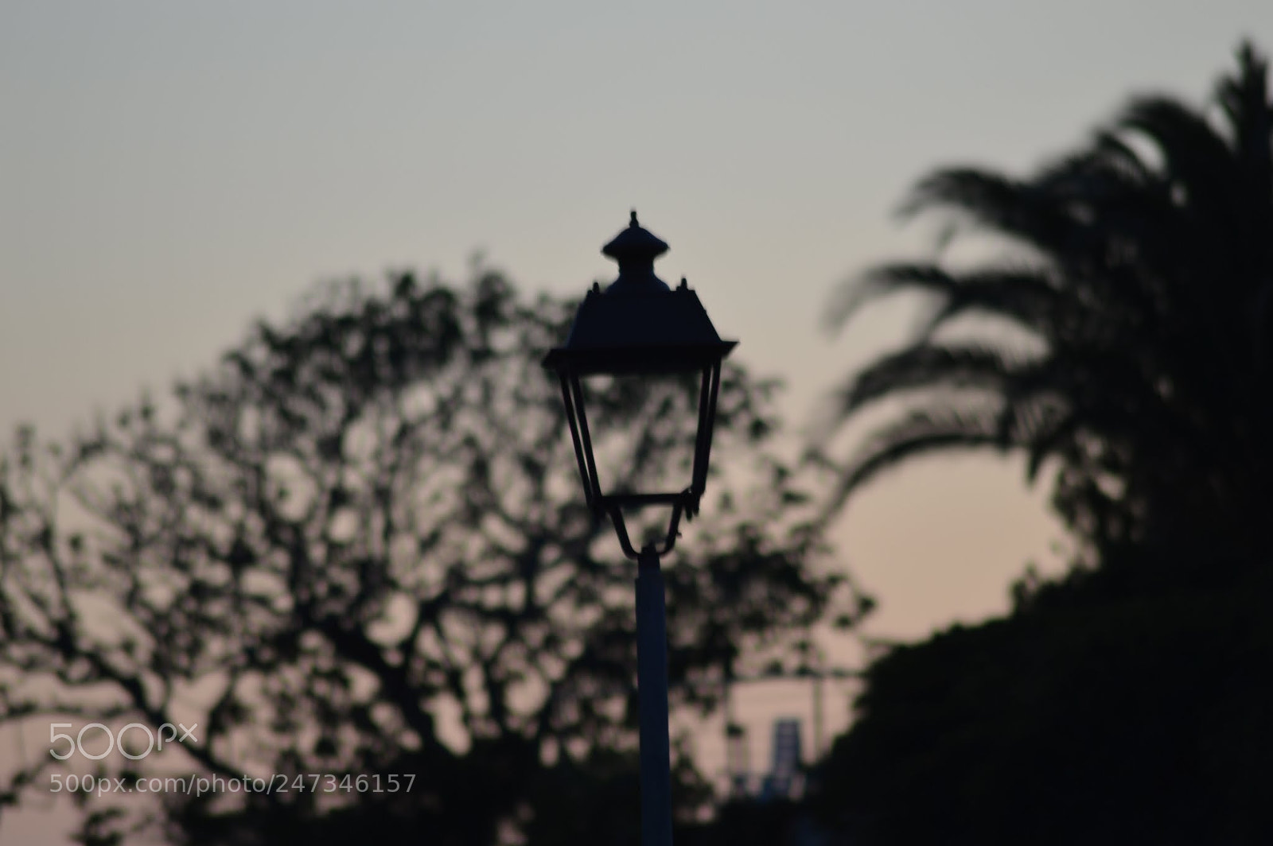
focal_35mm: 450
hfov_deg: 4.6
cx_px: 636
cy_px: 423
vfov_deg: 3.0
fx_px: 15899
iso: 100
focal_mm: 300
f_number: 5.6
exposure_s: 1/40
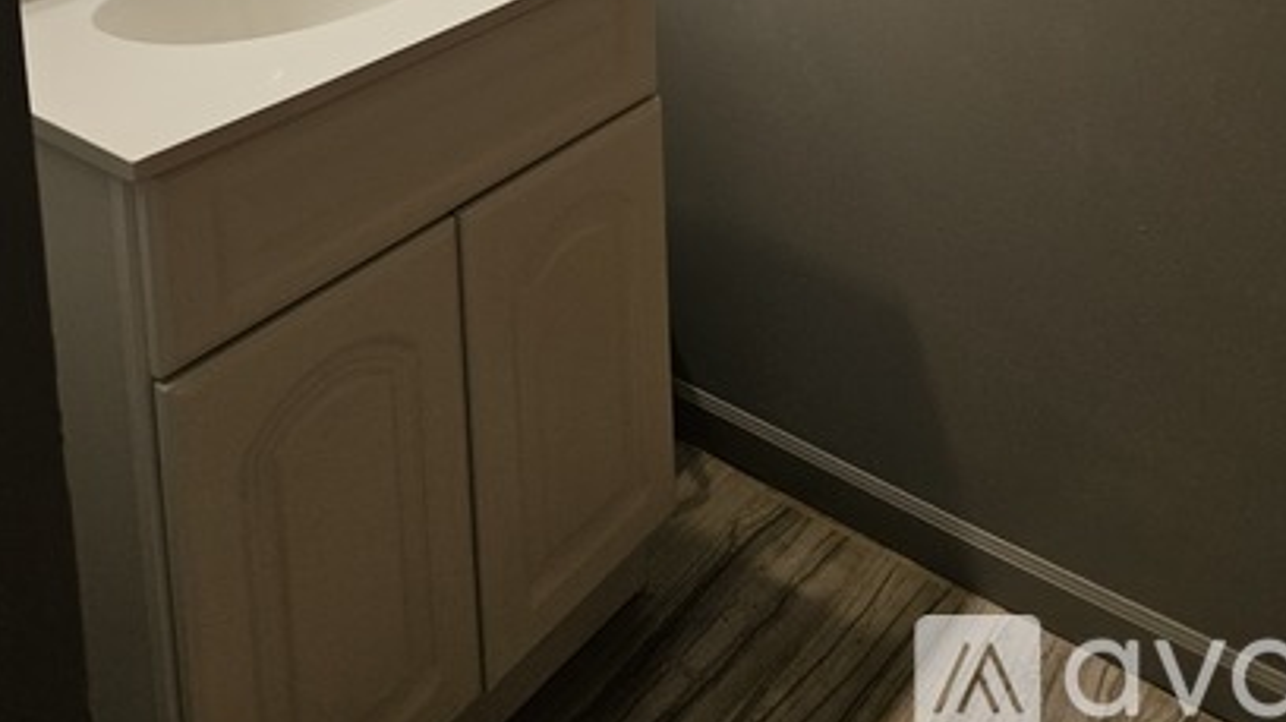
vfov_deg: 23.9
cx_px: 637
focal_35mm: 41
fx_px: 1397
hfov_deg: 49.4
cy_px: -311
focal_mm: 5.4
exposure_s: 1/120
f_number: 1.8
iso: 250
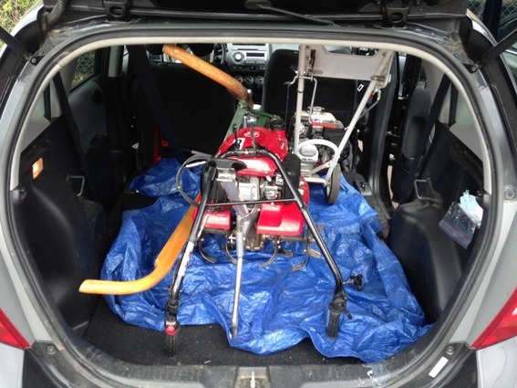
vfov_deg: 42.9
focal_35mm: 33
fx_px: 493
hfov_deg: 55.4
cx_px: 258
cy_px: 194
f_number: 2.4
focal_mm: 4.12
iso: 64
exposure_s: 1/60
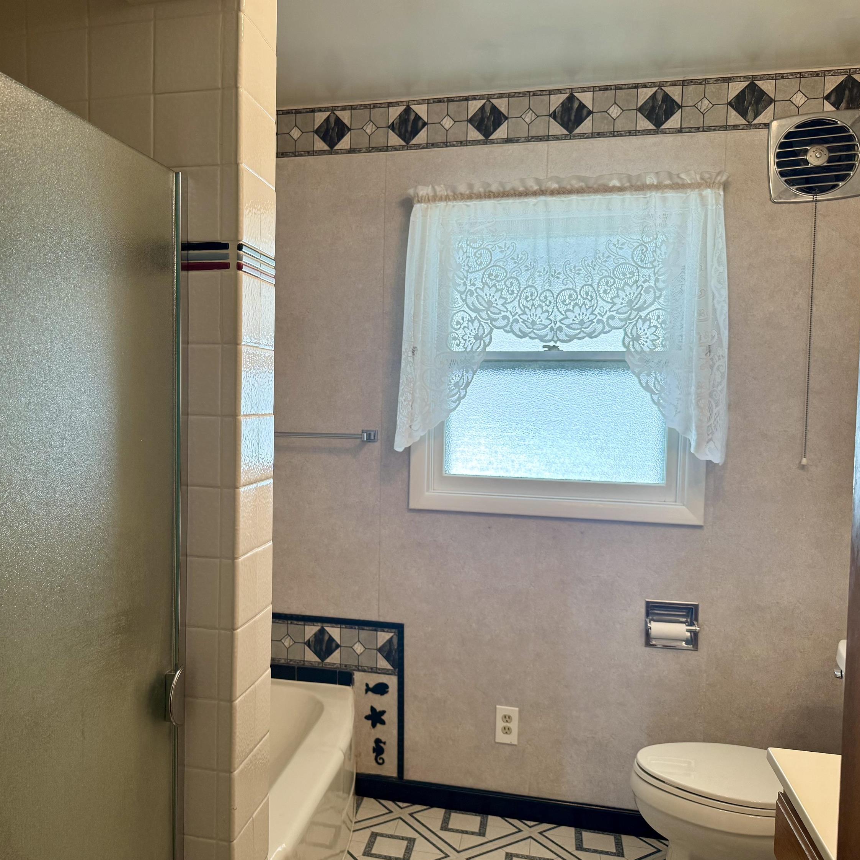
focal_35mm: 29
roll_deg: -1.3
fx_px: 815
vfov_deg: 55.6
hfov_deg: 55.1
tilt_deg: -3.5
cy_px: 429
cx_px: 331
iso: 125
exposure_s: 1/120
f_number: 1.78
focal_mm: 6.76
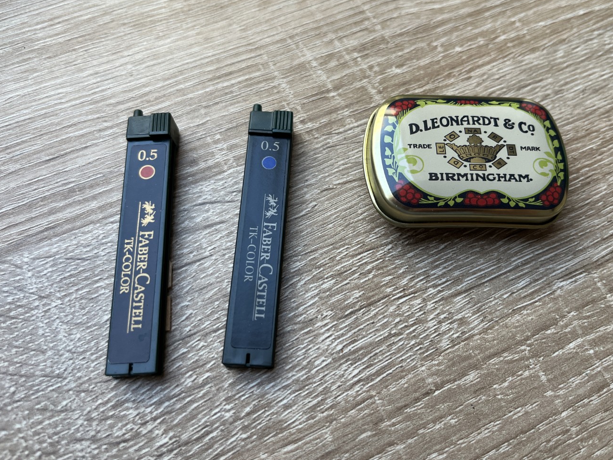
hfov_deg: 61.6
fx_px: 514
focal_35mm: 29
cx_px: 324
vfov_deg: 48.1
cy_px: 206
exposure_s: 1/121
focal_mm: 5.1
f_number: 1.6
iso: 100
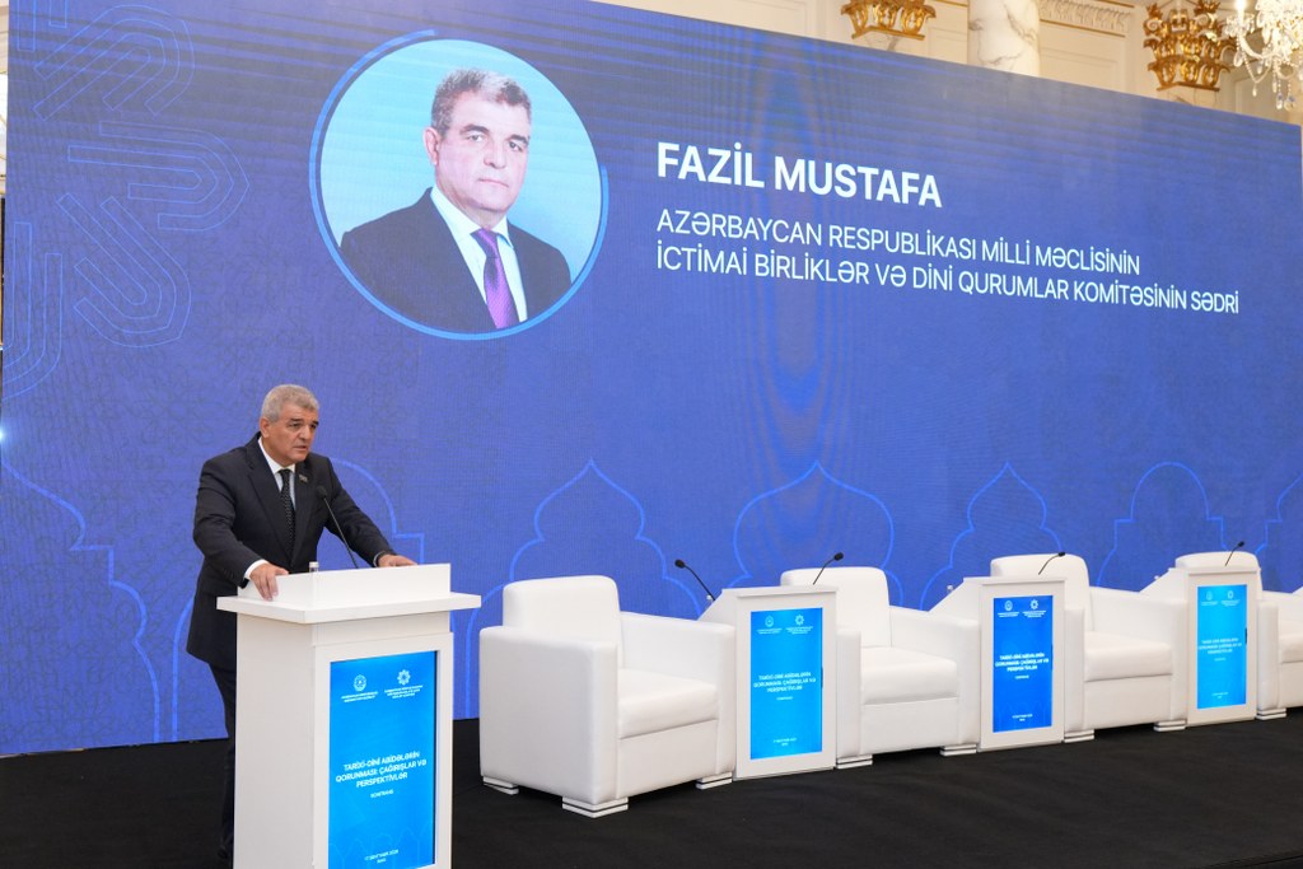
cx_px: 652
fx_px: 1303
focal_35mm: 36
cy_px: 434
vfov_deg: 36.9
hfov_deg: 53.1
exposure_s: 1/160
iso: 2500
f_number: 3.5
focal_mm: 24
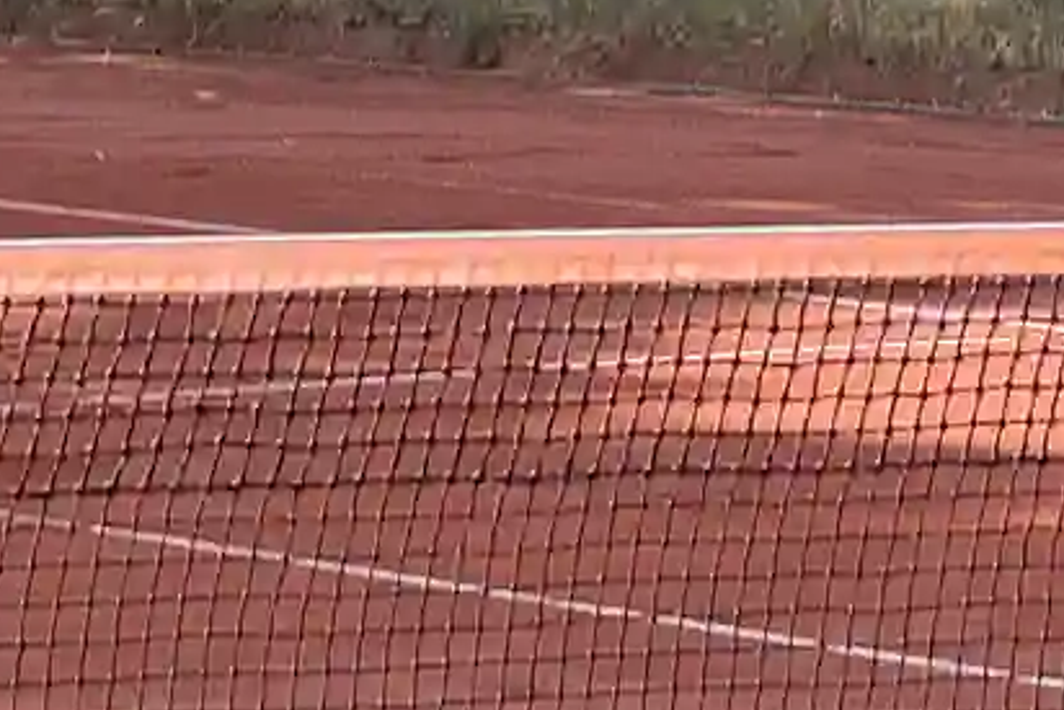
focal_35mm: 311
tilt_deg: -0.6
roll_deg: -0.4
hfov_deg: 6.5
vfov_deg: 4.4
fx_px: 9194
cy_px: -501
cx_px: -643
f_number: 2.8
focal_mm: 9
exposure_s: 1/99
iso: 32
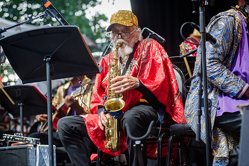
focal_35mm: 119
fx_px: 823
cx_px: 117
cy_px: 96
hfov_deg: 17.2
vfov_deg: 11.5
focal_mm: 100
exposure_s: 1/400
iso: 1000
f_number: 3.5
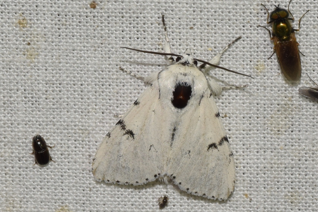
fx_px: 2129
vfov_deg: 5.7
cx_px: 166
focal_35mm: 241
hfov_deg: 8.5
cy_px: 119
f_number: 14
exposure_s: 1/200
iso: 400
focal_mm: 140
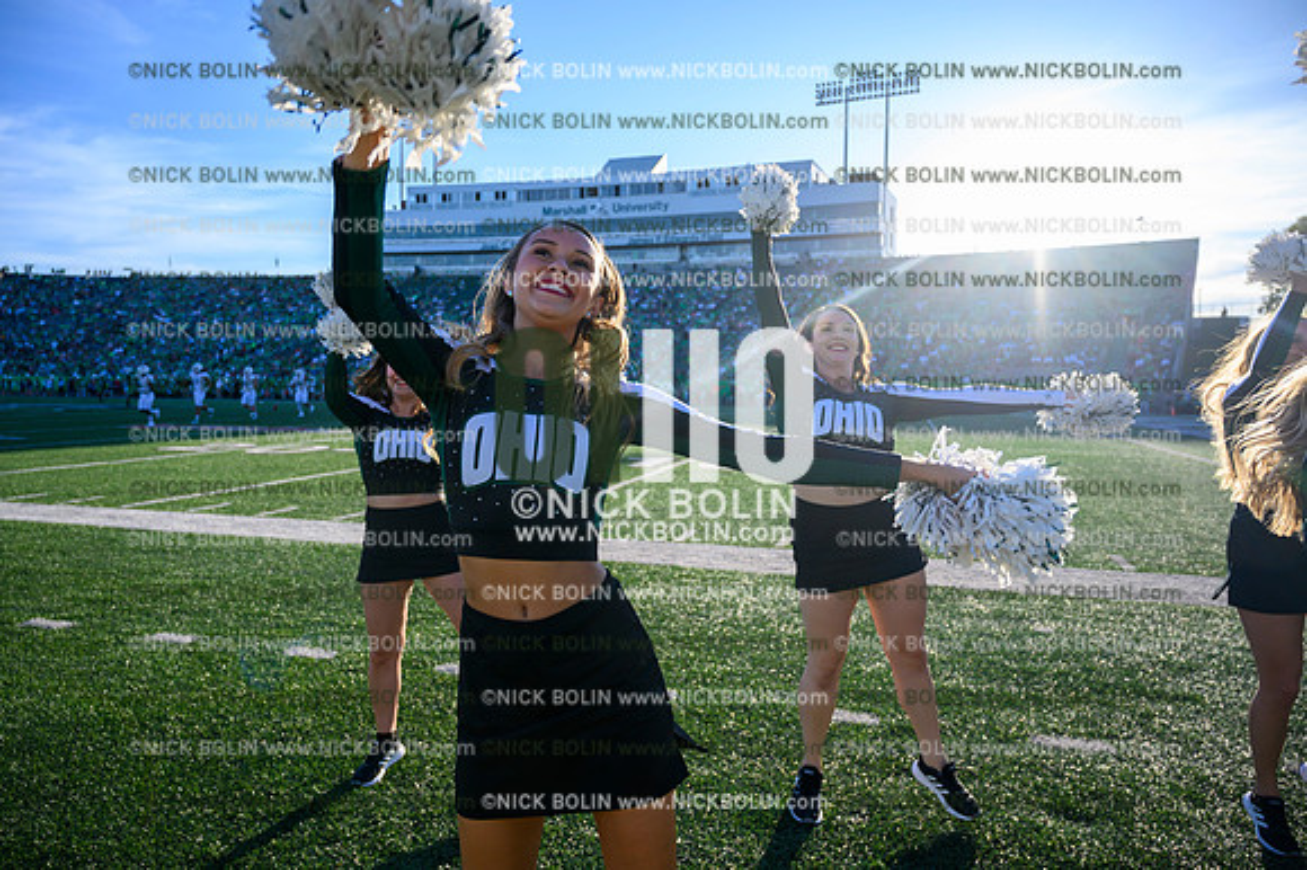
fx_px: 871
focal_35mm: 24
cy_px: 435
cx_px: 654
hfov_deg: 73.8
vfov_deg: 53.1
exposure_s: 1/640
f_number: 4
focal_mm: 24
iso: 125
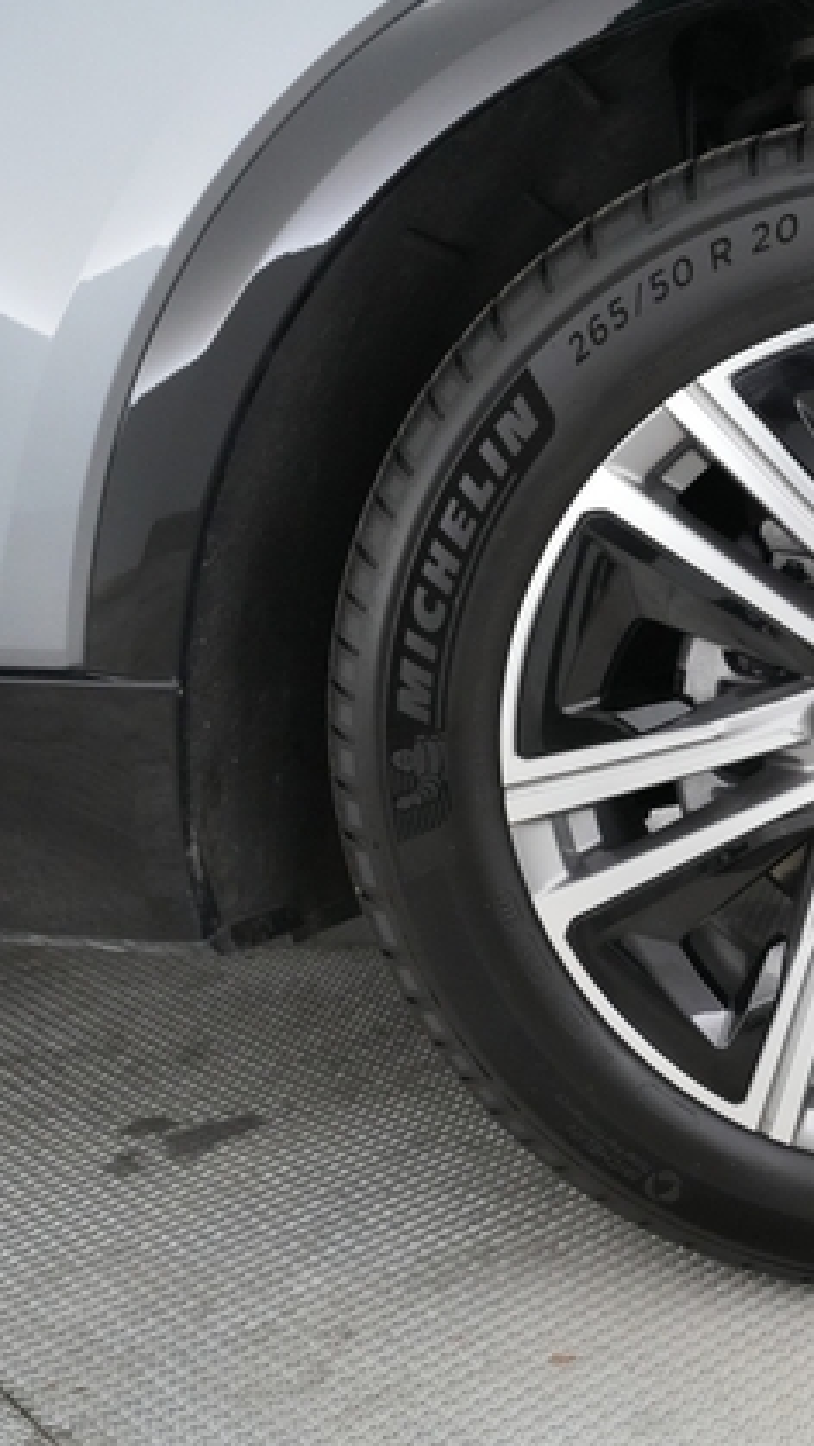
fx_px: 1533
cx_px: 959
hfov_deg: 26.6
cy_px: 714
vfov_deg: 50.5
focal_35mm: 40
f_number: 4.5
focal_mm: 25
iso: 10000
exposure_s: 1/125
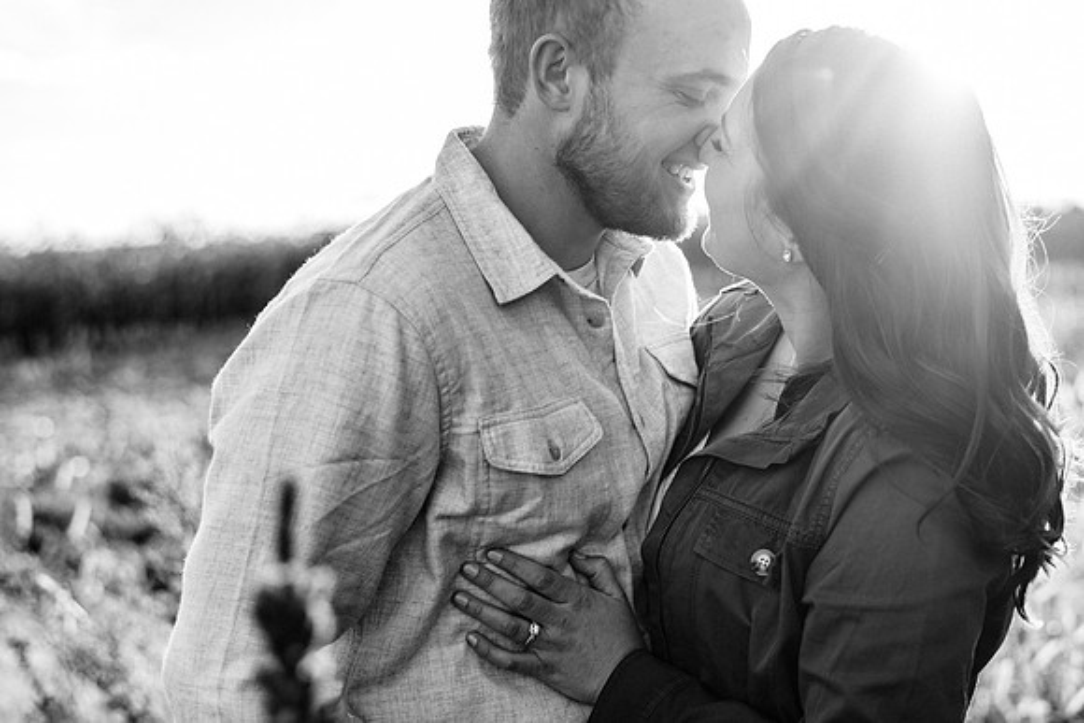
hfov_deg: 33.2
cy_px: 362
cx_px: 542
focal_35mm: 60
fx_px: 1816
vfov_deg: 22.5
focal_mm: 58
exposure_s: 1/640
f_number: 3.2
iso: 200
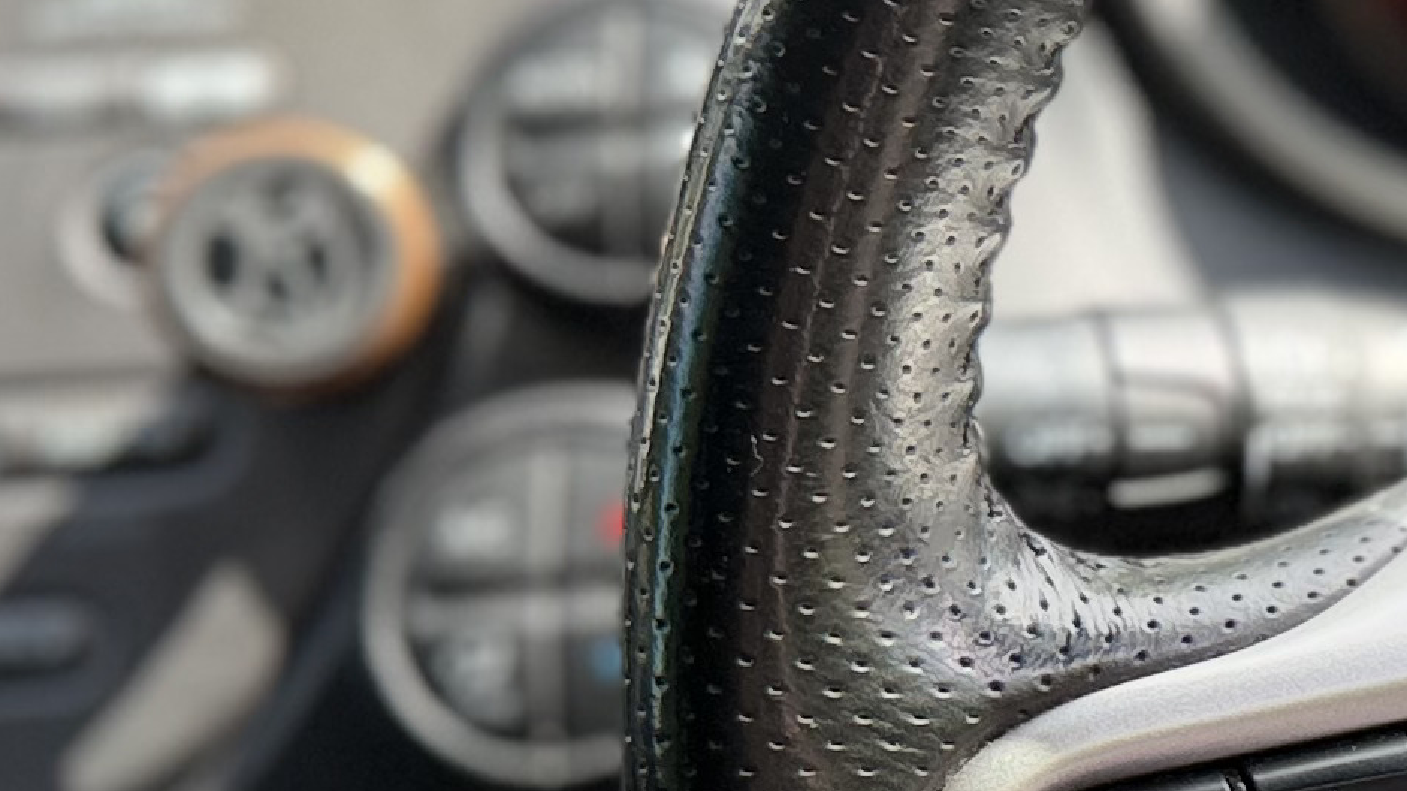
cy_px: 392
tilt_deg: -27.4
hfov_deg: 16.8
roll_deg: +0.2
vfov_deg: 10.8
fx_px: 4178
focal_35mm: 112
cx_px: 2294
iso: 100
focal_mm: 6.76
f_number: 1.78
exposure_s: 1/476
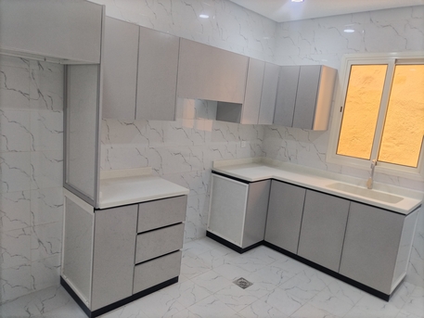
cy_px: 159
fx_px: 319
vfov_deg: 53.1
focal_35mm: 26
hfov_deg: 67.3
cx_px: 212
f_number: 1.8
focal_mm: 4.7
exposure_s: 1/33.3
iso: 625
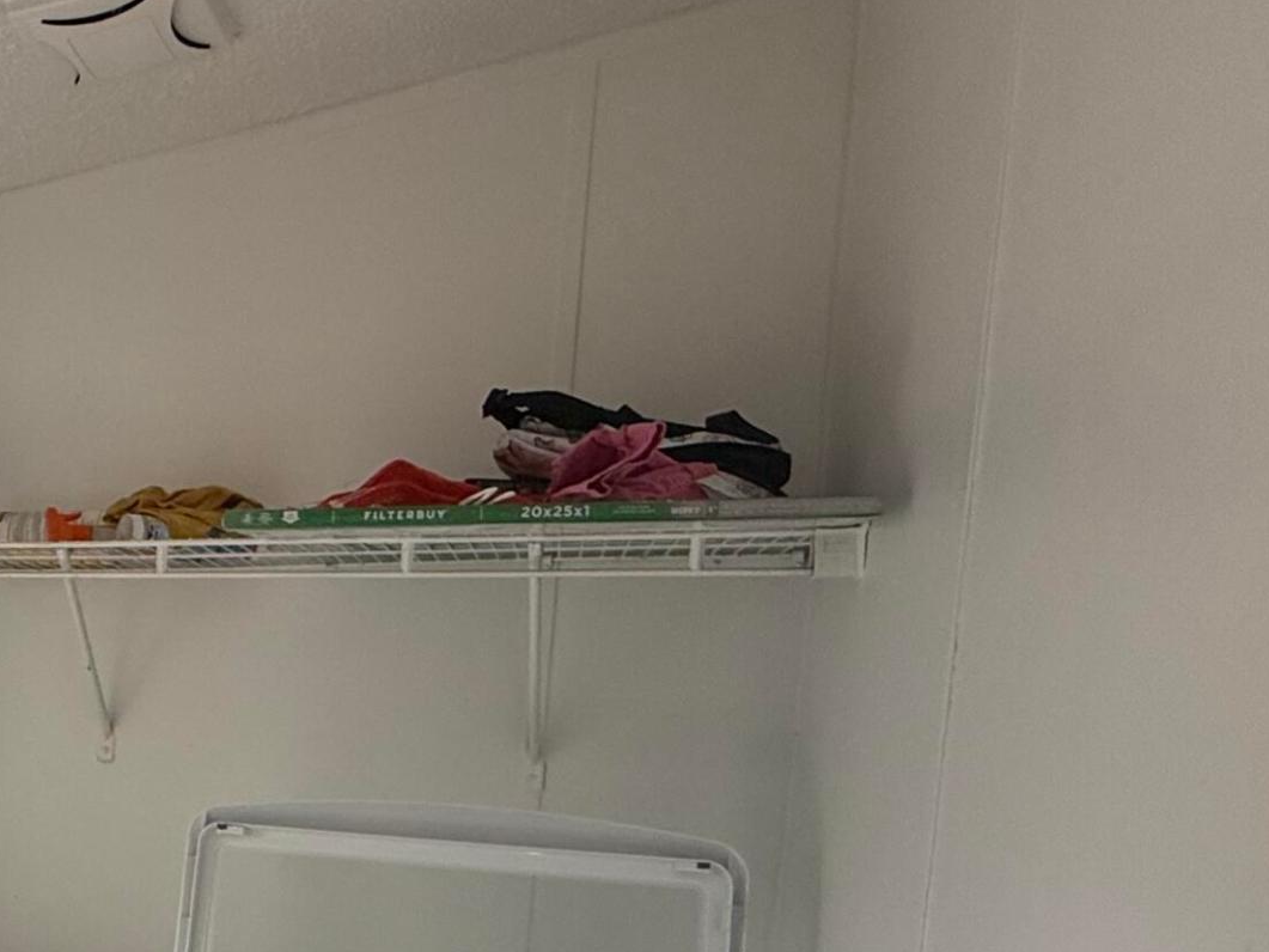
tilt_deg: -4.4
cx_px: -123
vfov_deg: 36.1
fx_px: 1393
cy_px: 801
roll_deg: -3.0
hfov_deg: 39.9
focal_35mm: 38
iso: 125
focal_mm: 2.22
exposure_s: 1/99
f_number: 2.2
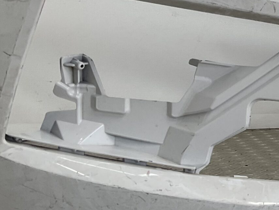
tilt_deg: -8.4
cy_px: 119
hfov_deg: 20.7
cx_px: 356
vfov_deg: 17.0
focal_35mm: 87
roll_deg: -2.2
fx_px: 701
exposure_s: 1/280
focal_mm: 3
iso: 16
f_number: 1.8
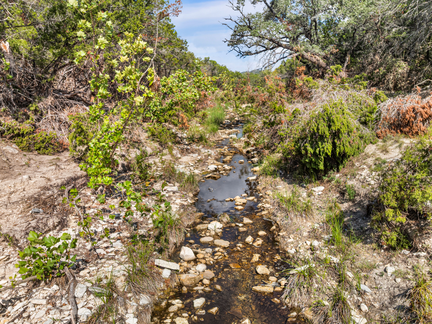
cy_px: 162
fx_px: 299
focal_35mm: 24
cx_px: 216
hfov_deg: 71.6
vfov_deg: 56.8
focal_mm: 12.29
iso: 120
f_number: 2.8
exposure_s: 1/800
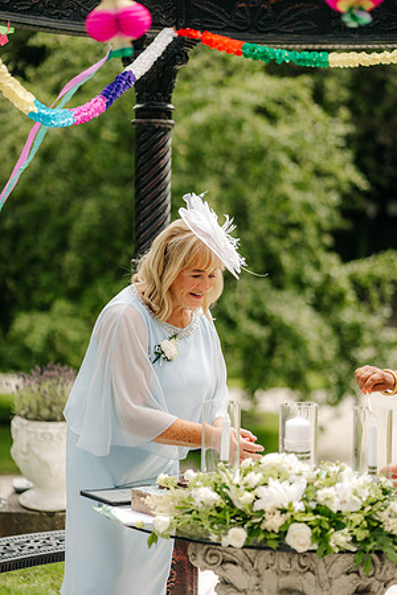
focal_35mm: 85
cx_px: 198
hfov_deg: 16.1
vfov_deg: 23.9
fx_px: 1406
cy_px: 298
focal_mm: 85
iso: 100
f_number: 2.2
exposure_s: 1/2000
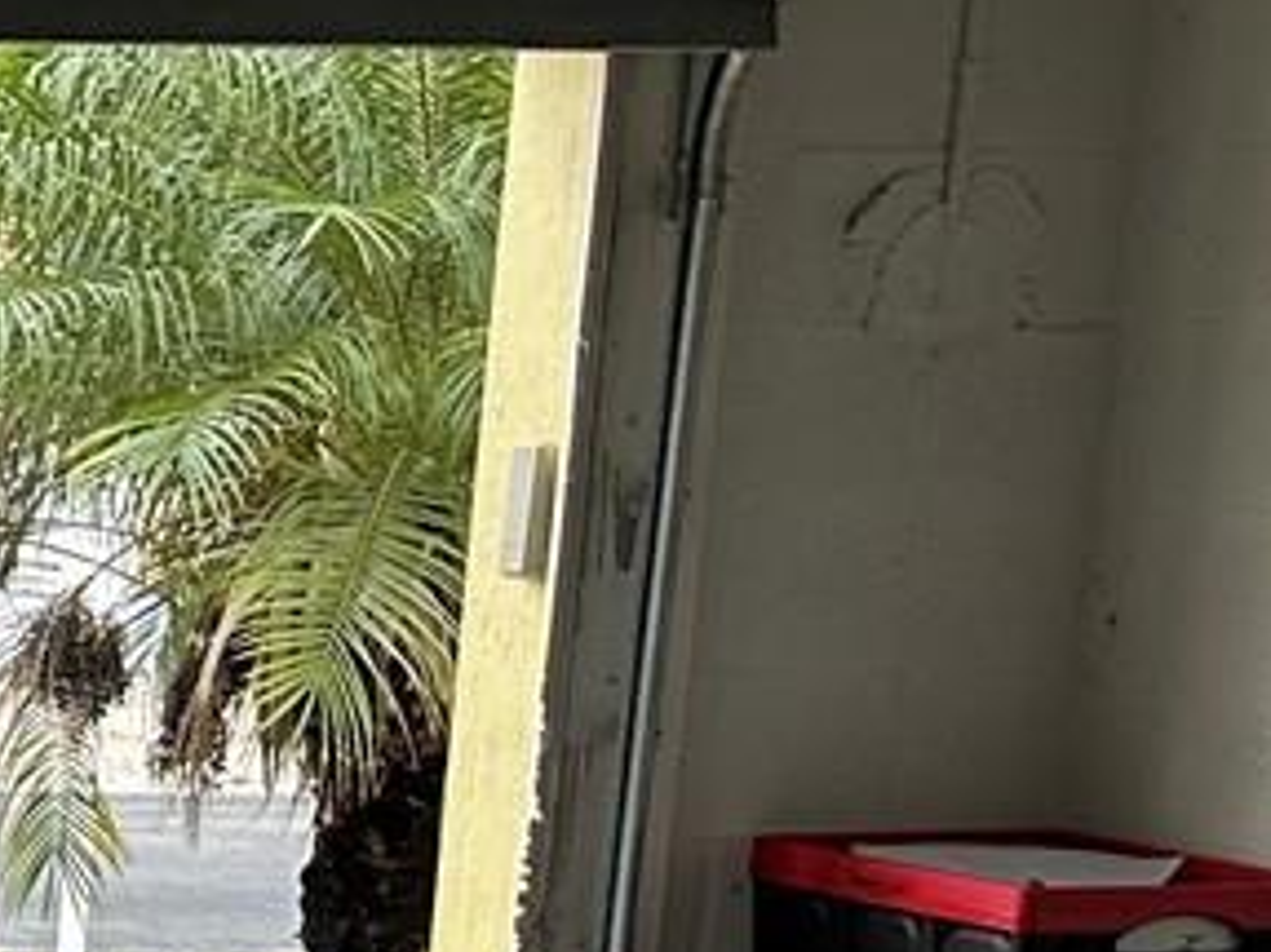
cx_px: -1895
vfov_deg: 10.8
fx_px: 4918
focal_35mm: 134
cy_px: 1191
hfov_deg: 11.7
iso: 80
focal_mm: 6.86
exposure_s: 1/626
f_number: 1.78
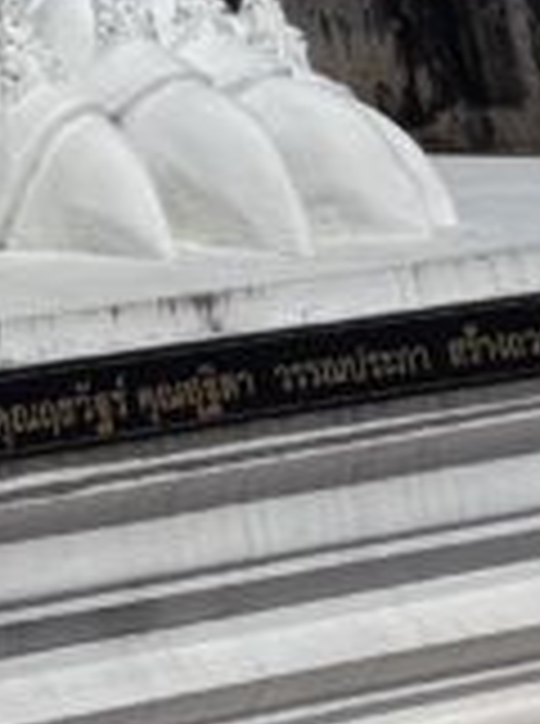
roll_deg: +4.5
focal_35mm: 153
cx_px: -981
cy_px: -1070
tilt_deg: +16.9
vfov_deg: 10.8
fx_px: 3195
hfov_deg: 8.4
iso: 64
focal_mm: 6.76
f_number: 1.78
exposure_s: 1/15152
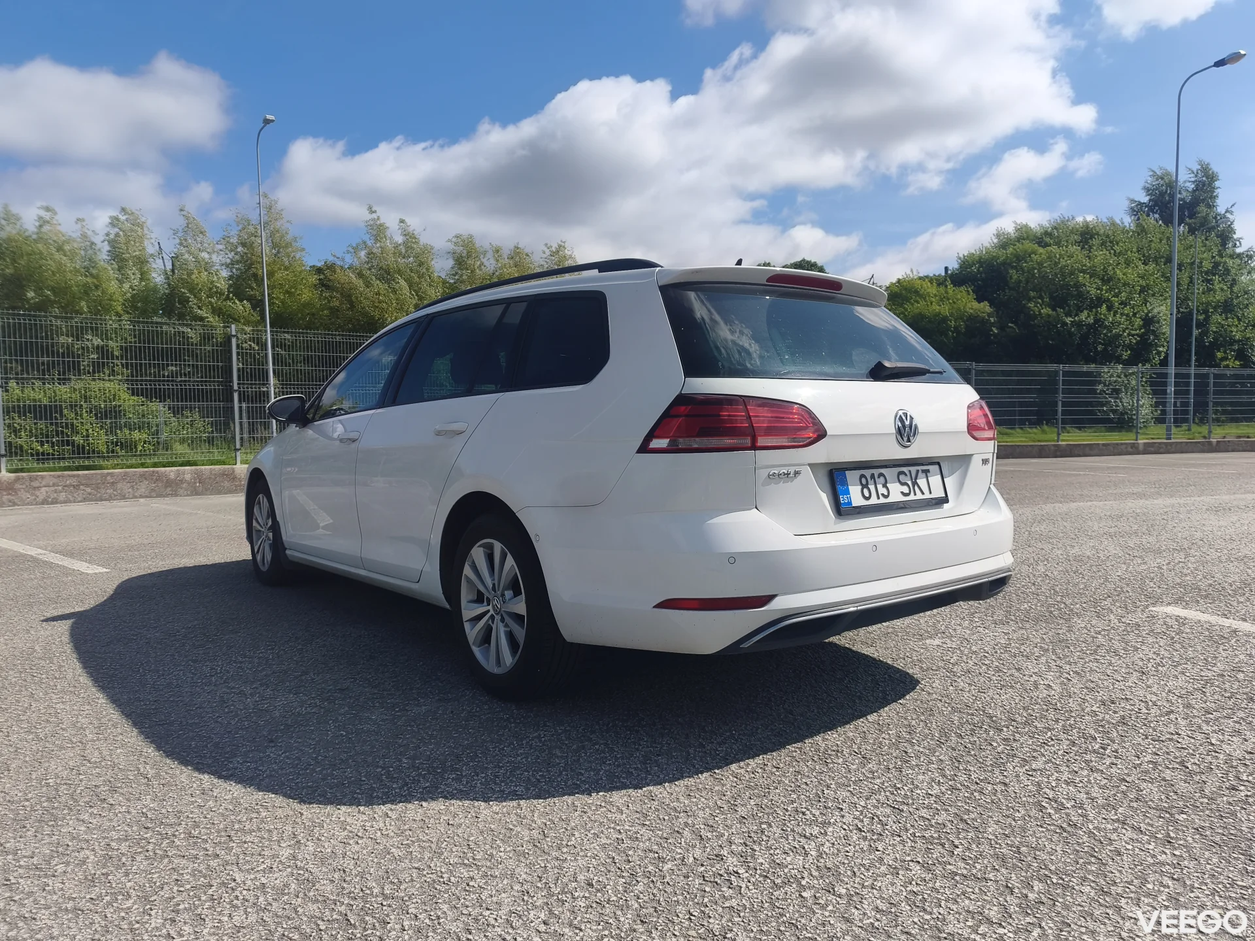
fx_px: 834
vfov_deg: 58.9
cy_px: 470
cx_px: 628
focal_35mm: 23
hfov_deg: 73.9
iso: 50
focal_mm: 6.06
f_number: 1.7
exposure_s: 1/1354
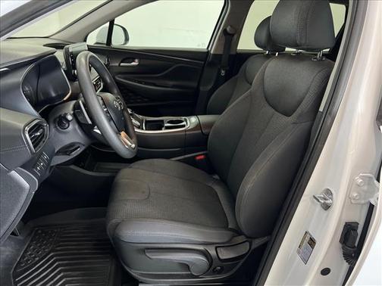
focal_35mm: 26
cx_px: 191
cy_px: 143
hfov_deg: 67.3
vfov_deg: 53.1
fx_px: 287
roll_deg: -6.1
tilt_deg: -22.5
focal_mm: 5.7
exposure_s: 1/60
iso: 200
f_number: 1.5
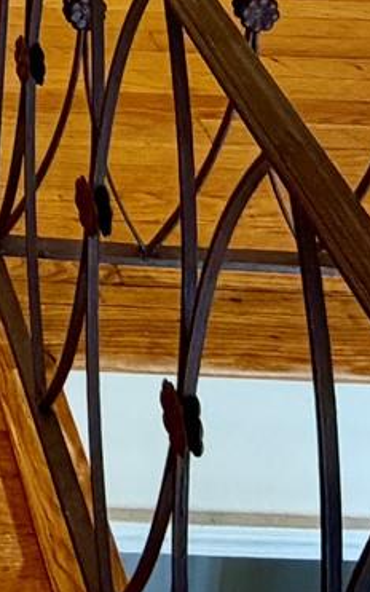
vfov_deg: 17.4
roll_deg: -2.1
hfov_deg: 13.8
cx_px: -335
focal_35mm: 82
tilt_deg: -7.9
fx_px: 1322
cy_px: -616
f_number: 2.2
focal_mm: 2.22
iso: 160
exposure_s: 1/120
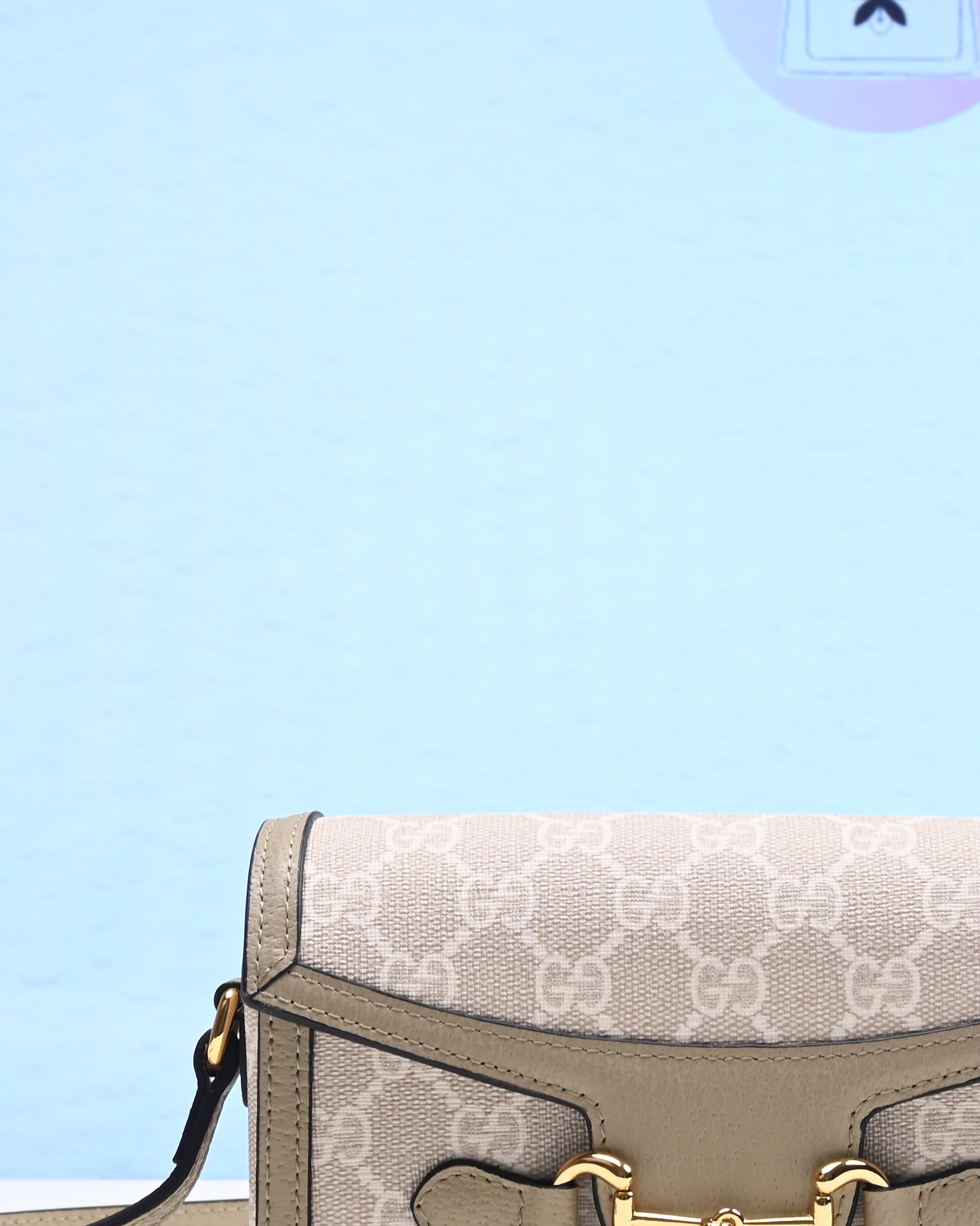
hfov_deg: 17.0
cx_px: 736
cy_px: 753
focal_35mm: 90
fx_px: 3263
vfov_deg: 21.2
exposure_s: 1/2
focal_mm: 37
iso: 100
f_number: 16
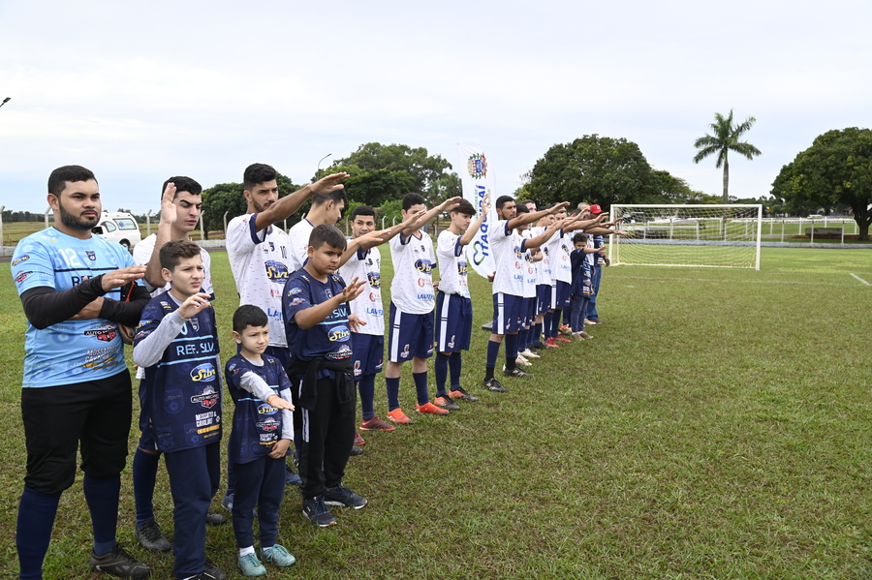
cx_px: 436
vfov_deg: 43.6
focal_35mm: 30
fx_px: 726
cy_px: 290
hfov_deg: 62.0
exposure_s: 1/125
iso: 200
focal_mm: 30
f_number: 6.3
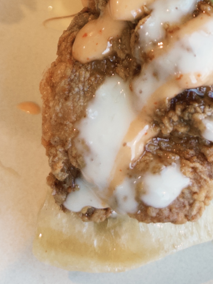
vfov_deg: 18.3
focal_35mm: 98
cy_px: -108
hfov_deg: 15.1
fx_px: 804
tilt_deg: -60.6
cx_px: 120
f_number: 1.6
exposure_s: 1/205
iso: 40
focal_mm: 5.96
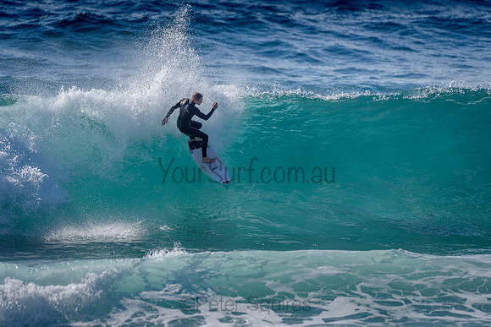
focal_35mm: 613
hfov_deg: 3.4
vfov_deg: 2.2
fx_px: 8364
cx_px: 190
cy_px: 140
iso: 125
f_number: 5.6
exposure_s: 1/2000
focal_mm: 500
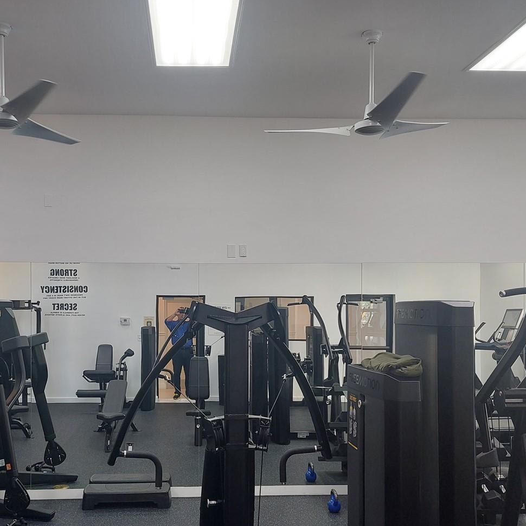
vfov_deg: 47.0
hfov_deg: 46.9
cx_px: 208
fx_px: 602
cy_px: 315
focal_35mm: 35
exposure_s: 1/60
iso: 64
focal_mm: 5.23
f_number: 1.8
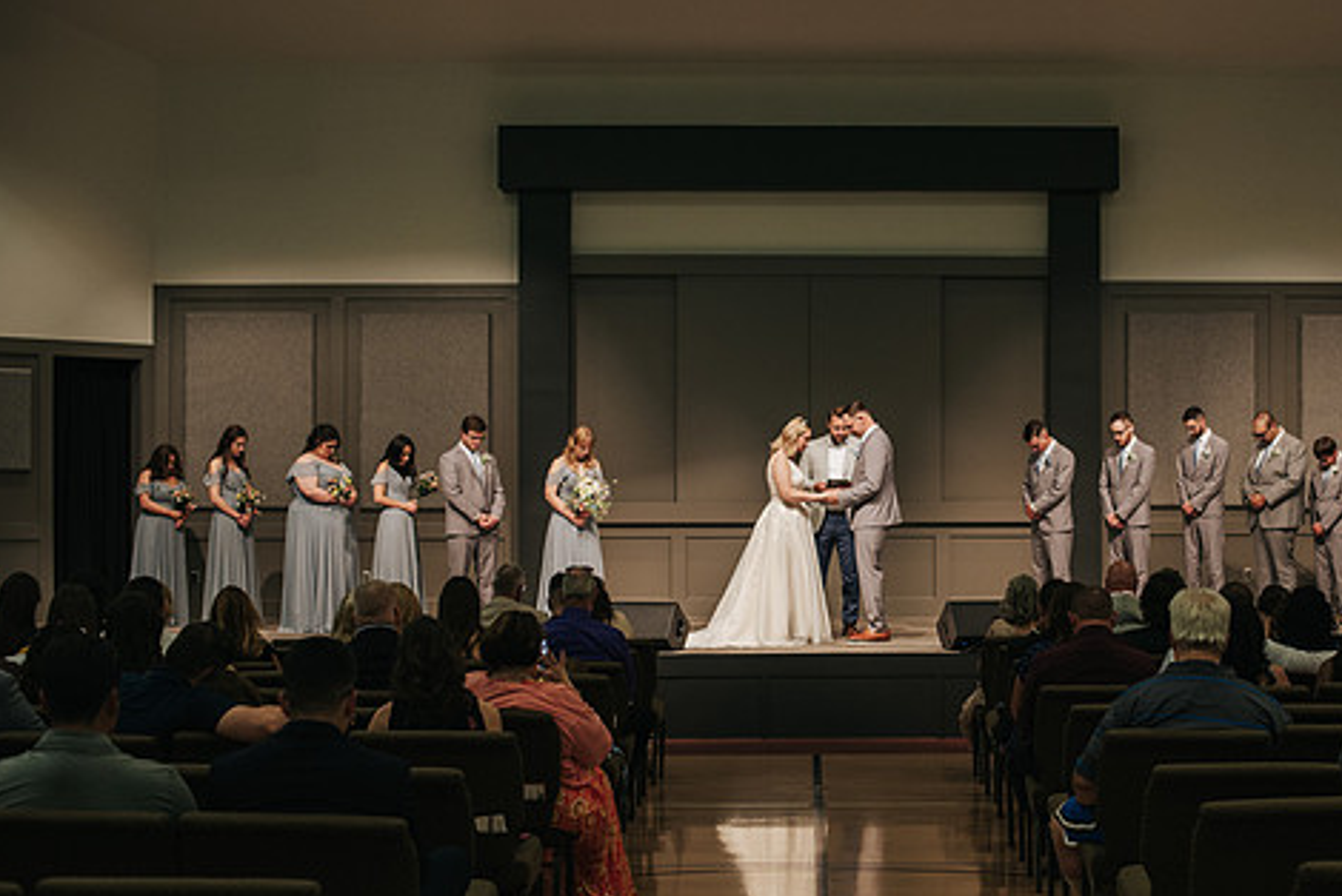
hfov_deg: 29.0
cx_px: 895
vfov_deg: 19.8
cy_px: 483
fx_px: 2574
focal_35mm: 69
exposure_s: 1/200
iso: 1000
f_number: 3.2
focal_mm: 50
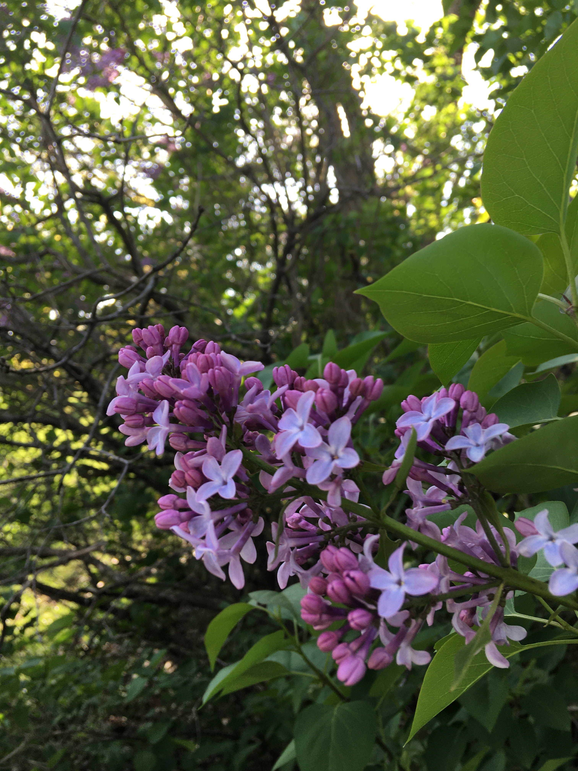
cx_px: 289
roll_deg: +0.8
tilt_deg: -0.7
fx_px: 646
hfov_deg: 48.2
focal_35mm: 29
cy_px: 386
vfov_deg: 61.7
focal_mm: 4.15
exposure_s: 1/120
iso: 25
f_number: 2.2
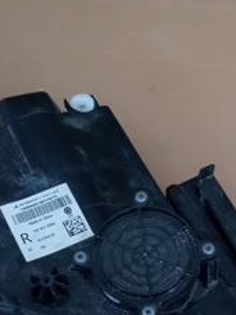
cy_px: 314
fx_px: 692
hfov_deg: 19.4
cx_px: 137
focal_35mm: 76
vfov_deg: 24.5
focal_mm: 3.79
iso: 257
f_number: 2.2
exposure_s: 1/33.3
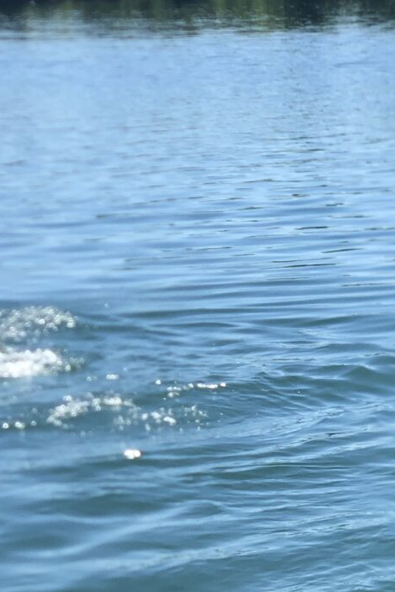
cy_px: 616
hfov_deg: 9.1
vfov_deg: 13.5
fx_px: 2466
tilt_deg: -13.5
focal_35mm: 150
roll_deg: +1.2
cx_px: 433
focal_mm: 6
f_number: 2.4
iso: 16
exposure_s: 1/695
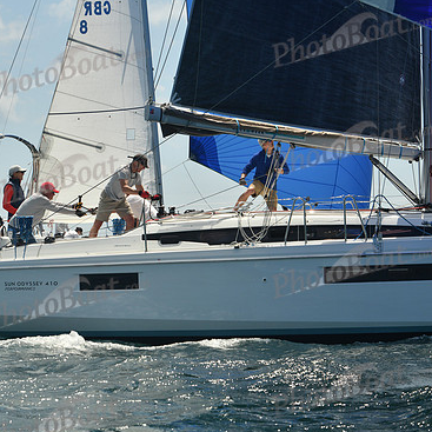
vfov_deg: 18.5
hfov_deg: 18.5
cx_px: 212
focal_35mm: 94
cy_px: 223
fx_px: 1327
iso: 320
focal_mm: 70
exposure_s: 1/640
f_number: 8
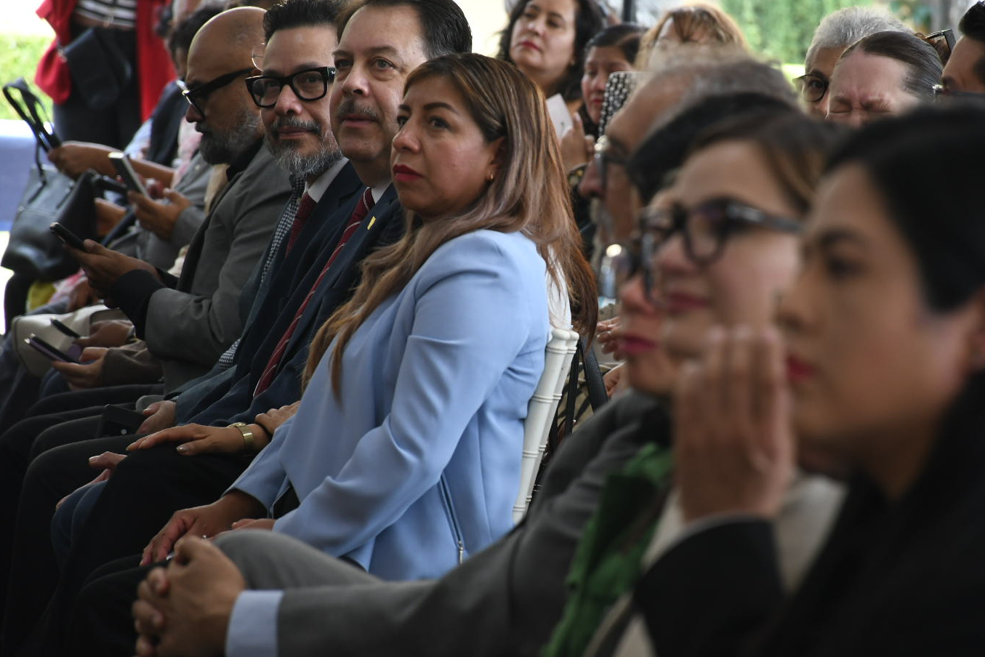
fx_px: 6869
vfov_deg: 5.5
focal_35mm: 251
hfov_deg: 8.2
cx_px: 581
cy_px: 326
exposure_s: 1/125
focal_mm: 140
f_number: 5.6
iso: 640
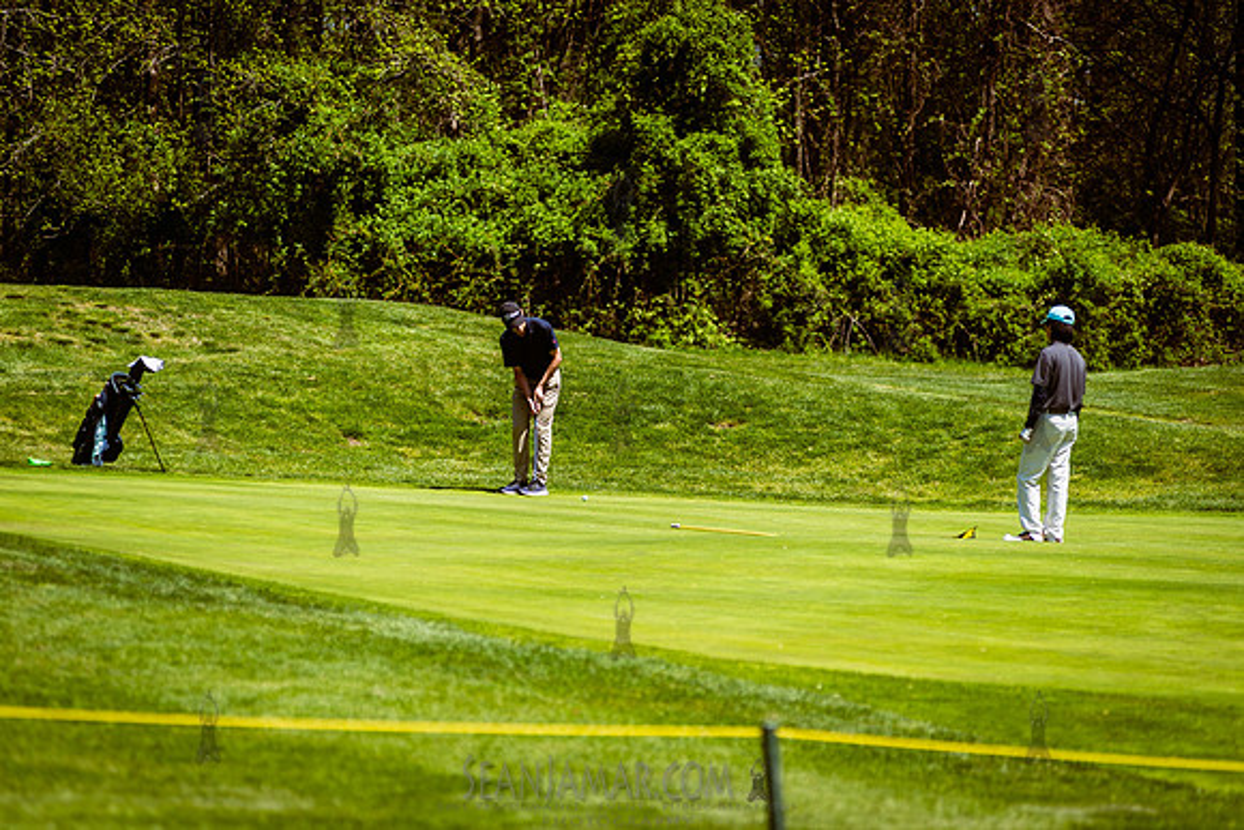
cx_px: 622
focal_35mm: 200
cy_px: 415
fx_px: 6912
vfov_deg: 6.9
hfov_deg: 10.3
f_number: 3.5
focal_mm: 200
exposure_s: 1/1000
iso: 100
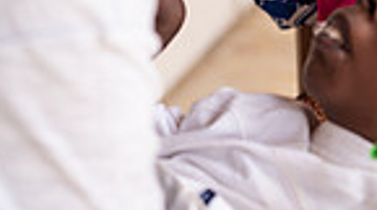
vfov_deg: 3.8
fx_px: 3184
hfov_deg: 6.8
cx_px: 354
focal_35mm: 319
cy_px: -174
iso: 100
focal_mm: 98
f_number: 4
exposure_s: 1/100
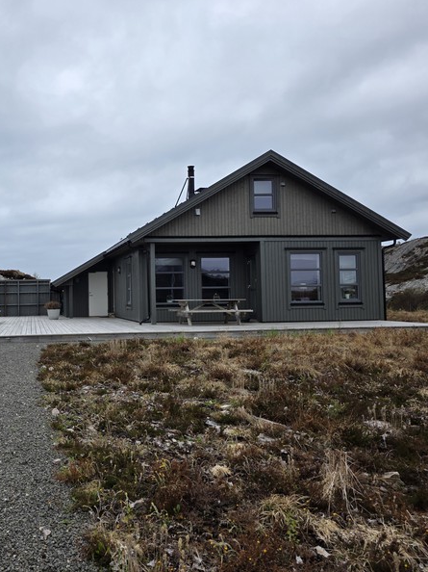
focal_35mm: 31
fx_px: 511
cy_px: 284
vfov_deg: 58.4
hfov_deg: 43.2
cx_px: 82
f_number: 1.7
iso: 80
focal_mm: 6.3
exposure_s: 1/2283
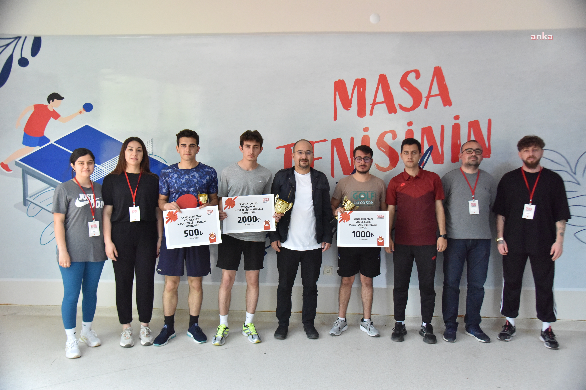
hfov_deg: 65.5
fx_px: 456
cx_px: 293
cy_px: 195
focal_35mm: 28
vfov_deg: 46.4
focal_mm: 28
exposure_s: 1/1600
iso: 4000
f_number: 5
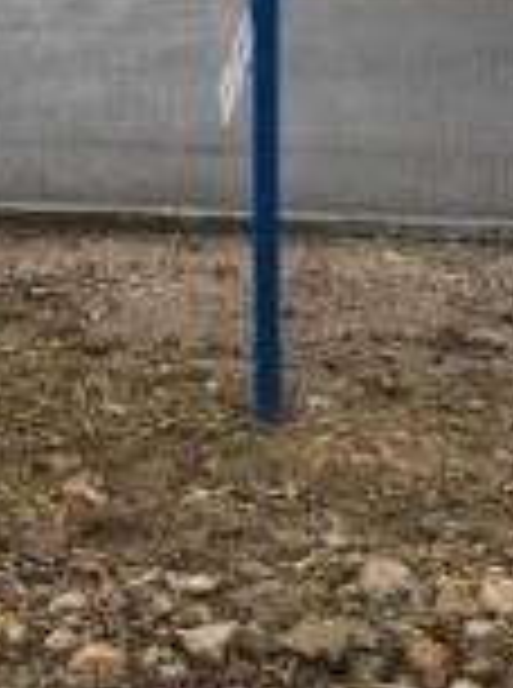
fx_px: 2262
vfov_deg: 16.7
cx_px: -99
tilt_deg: -7.4
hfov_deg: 12.6
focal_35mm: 114
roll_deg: +2.3
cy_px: -112
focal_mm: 4.15
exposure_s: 1/499
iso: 25
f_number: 2.2
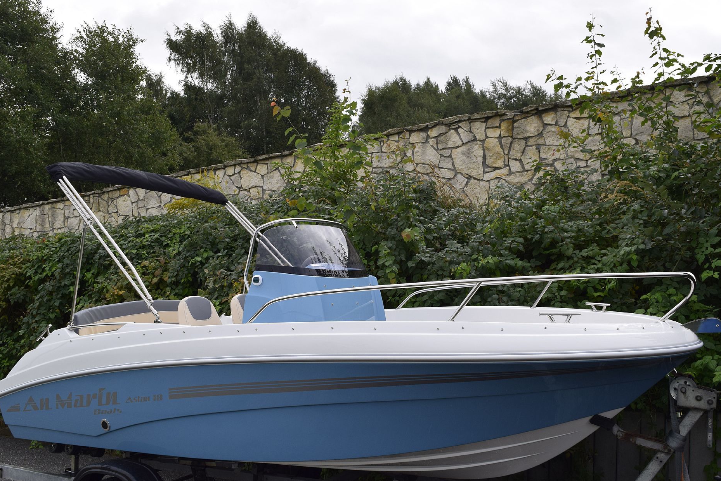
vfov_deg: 42.3
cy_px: 241
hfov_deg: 60.3
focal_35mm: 31
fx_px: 621
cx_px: 353
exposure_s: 1/320
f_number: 10
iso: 400
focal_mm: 20
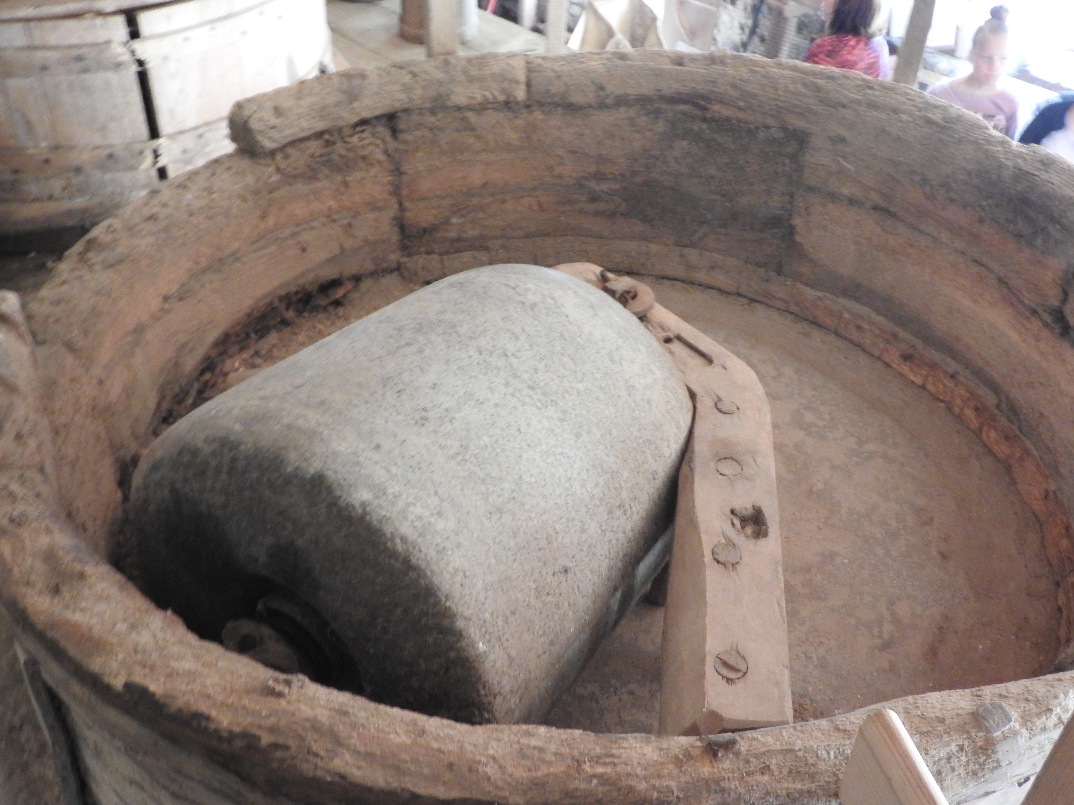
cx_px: 537
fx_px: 1024
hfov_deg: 55.4
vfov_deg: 42.9
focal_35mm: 33
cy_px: 402
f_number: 3.6
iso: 800
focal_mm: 5.9
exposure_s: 1/5
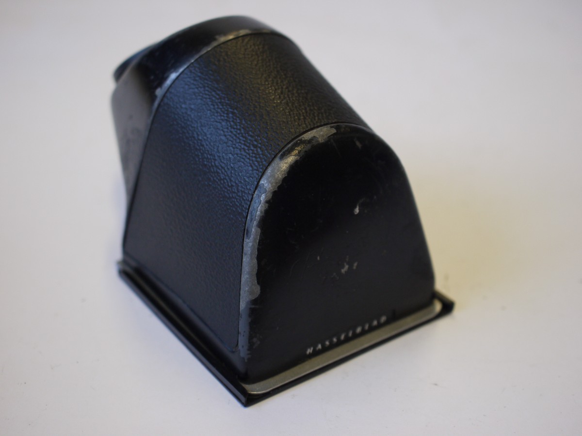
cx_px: 291
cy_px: 218
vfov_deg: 24.4
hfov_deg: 32.2
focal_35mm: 60
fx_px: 1009
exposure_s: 1/160
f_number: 3.5
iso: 400
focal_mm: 30
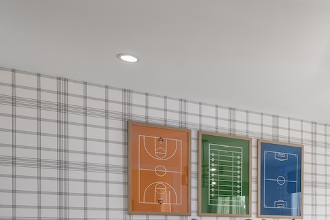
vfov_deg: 27.1
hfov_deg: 39.3
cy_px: 249
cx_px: 317
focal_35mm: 45
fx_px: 412
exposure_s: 1/200
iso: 200
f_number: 9
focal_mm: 19
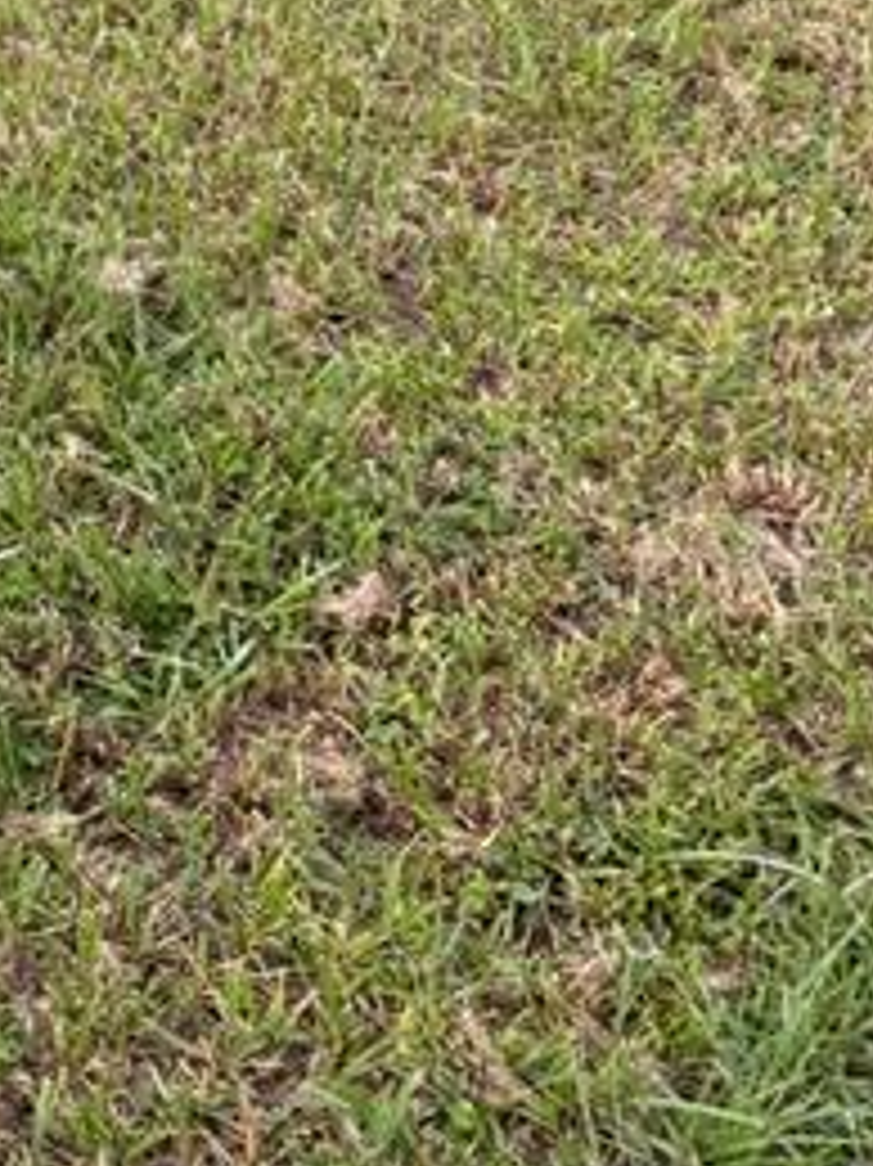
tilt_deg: -24.2
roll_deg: +3.8
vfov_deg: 23.7
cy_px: -122
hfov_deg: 18.0
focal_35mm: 77
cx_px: -234
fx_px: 2591
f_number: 1.6
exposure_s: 1/198
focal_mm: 5.96
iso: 40
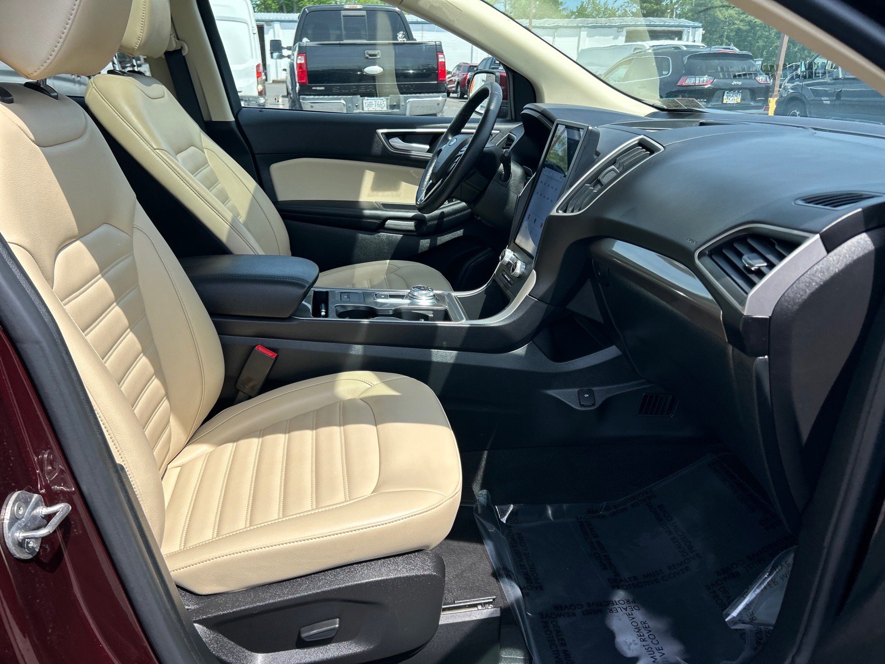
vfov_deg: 53.1
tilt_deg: -21.5
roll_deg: -1.7
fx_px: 665
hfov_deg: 67.3
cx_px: 442
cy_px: 332
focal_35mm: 26
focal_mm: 5.7
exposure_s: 1/1183
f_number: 1.5
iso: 50
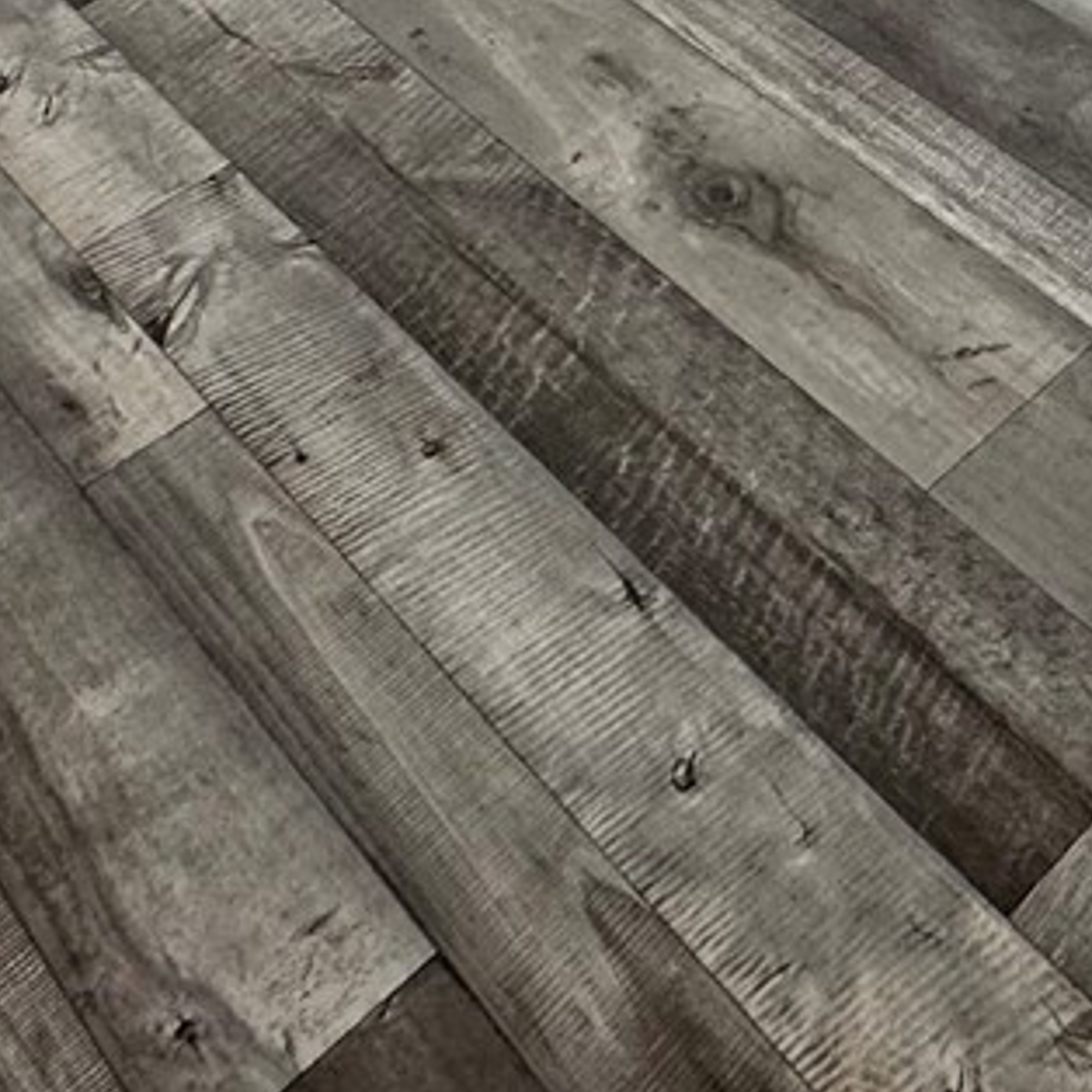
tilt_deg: -17.8
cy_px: -789
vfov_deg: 20.6
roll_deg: +1.0
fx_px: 2248
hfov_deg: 25.7
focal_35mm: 63
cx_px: 1123
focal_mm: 2.22
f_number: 2.2
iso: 40
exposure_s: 1/158
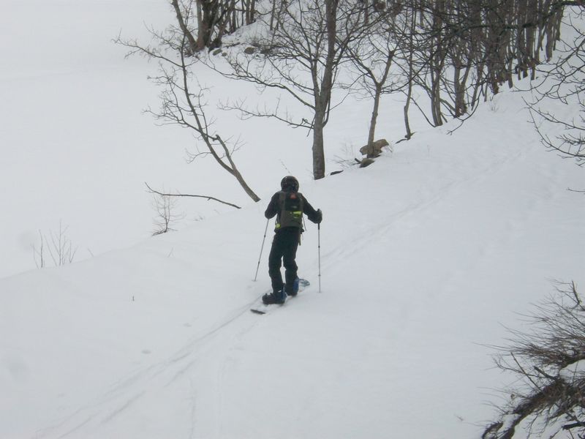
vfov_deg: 18.0
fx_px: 1386
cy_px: 220
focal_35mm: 82
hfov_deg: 23.8
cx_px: 292
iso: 80
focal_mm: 13.7
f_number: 8.9
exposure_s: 1/400
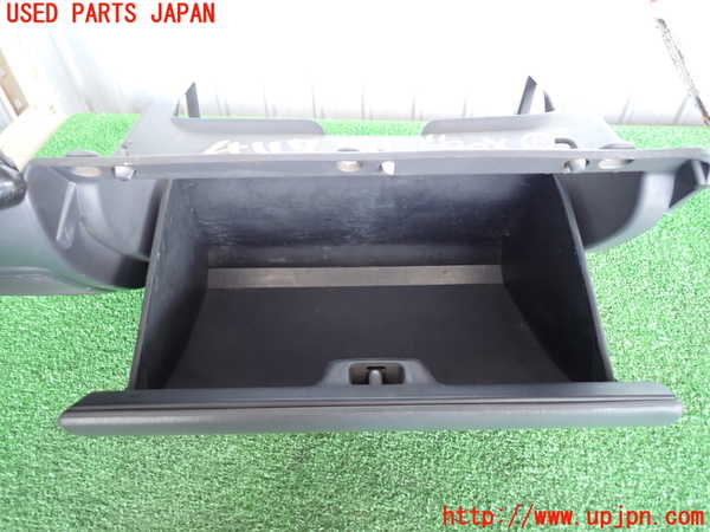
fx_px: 513
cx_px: 355
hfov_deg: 69.4
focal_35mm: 25
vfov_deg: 54.9
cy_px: 266
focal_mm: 4.5
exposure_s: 1/30
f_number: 2
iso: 250
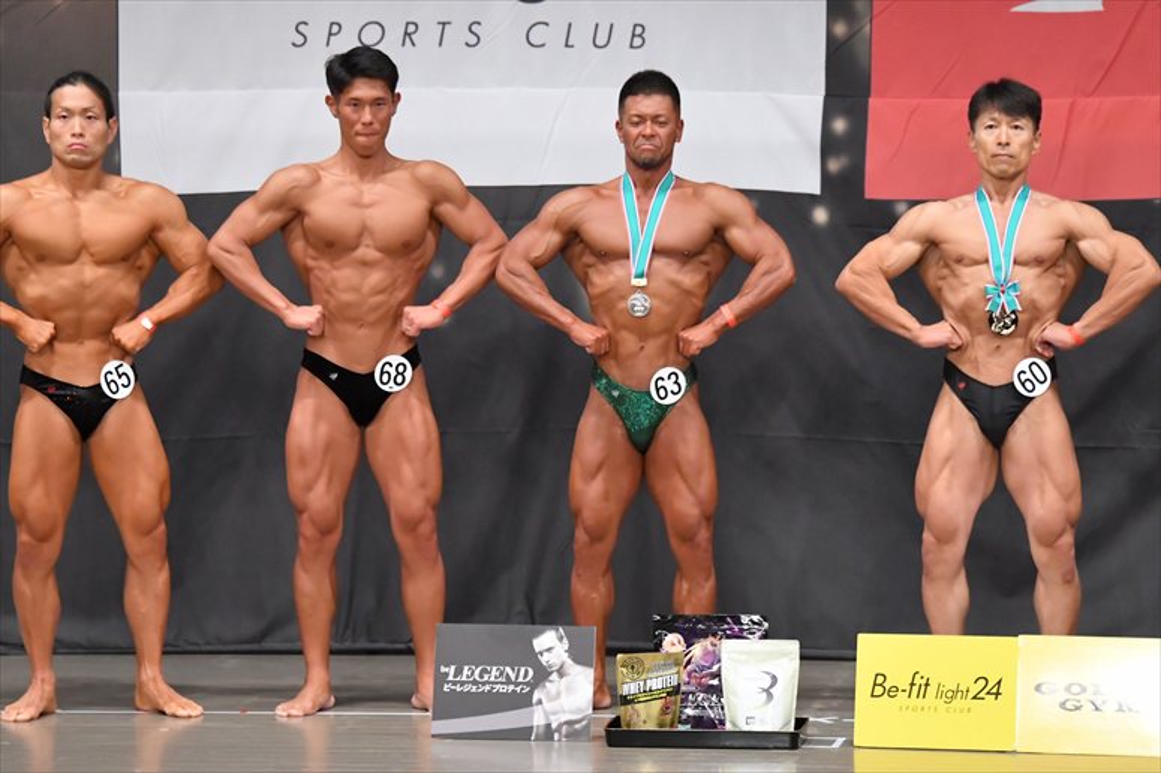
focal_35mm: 217
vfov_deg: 6.3
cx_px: 580
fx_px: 6995
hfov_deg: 9.5
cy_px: 386
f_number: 5.6
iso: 6400
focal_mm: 145
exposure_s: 1/400
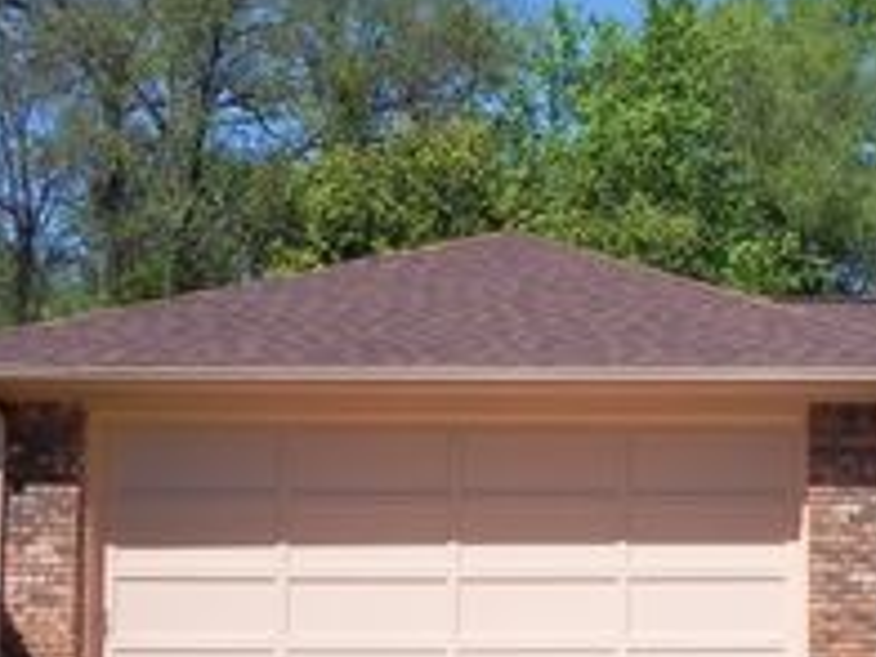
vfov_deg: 19.8
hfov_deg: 25.2
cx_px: 849
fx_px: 1873
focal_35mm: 74
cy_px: 431
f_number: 7.1
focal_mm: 5.2
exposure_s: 1/457
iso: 160
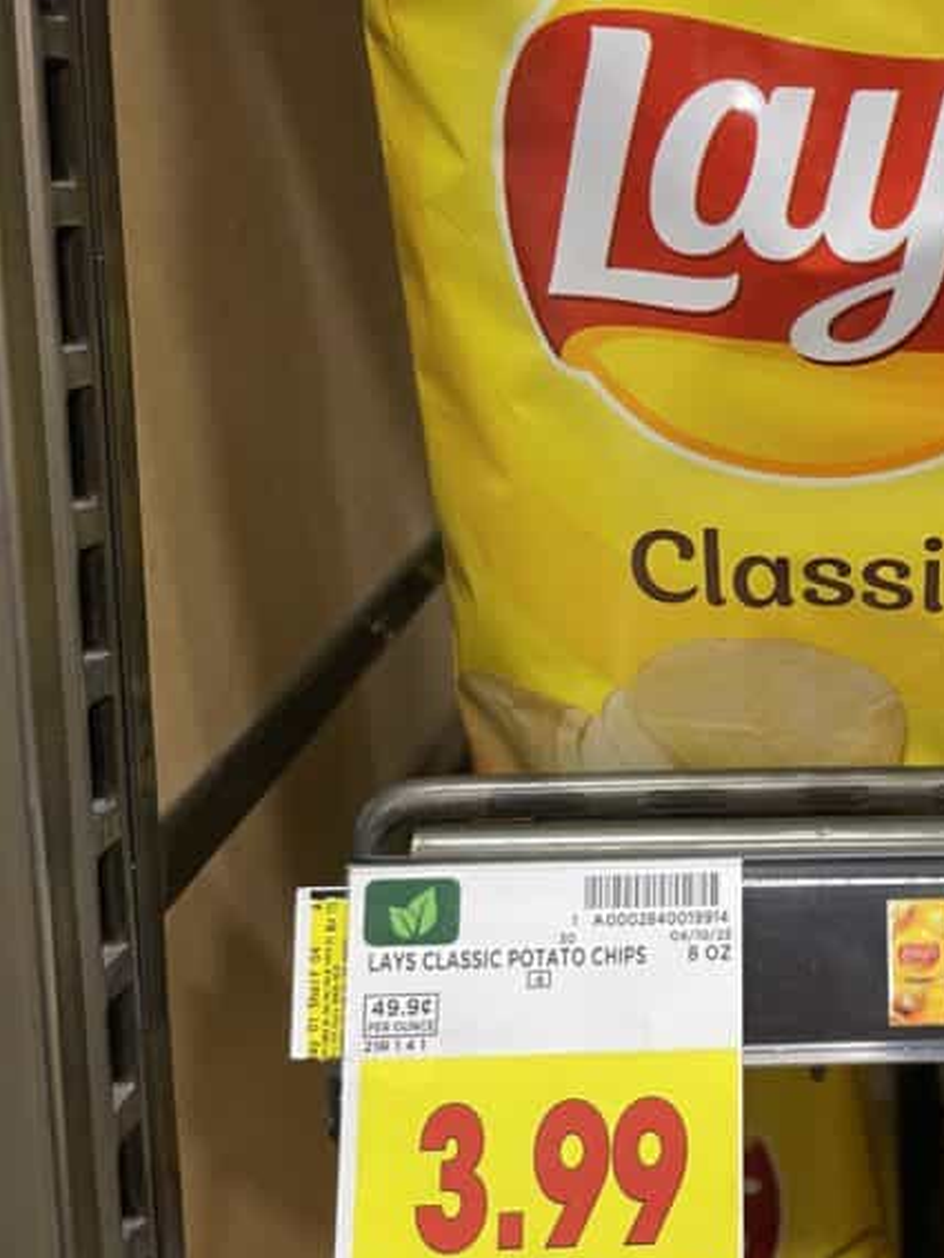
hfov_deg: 29.6
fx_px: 1708
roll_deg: -0.5
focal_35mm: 47
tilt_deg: -9.9
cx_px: 851
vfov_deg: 40.2
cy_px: 496
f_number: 1.6
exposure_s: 1/60
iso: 100
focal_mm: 4.2
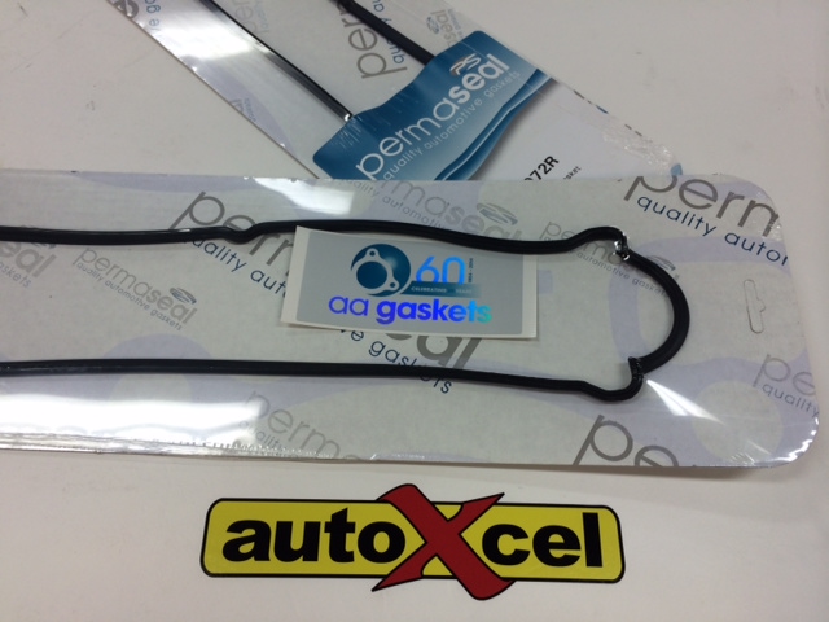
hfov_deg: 60.0
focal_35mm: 30
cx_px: 414
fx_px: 718
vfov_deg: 46.8
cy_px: 311
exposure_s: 1/50
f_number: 2.2
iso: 50
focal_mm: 4.12
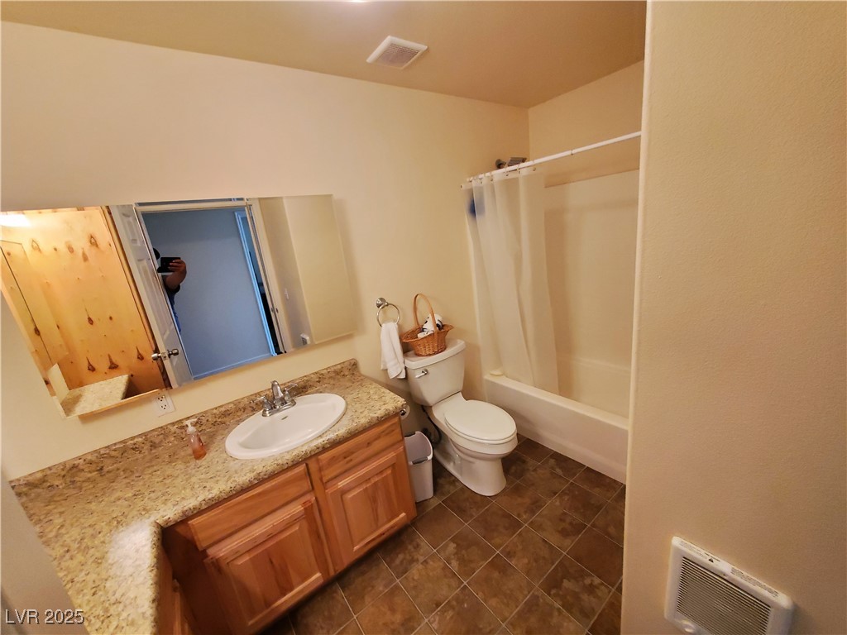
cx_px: 424
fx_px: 318
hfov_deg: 106.2
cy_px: 318
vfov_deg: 89.9
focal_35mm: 13
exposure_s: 1/60
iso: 320
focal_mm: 1.8
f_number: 2.2
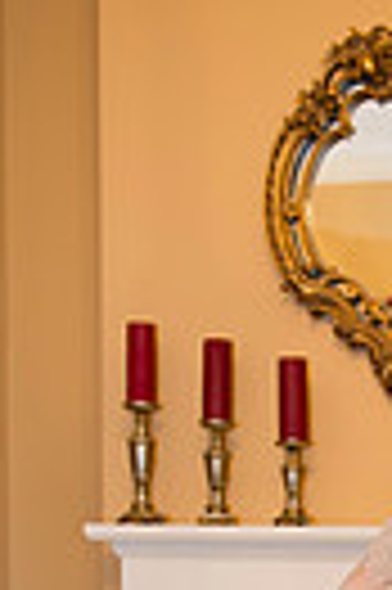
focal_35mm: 110
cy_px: 752
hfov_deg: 12.1
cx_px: 489
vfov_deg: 17.5
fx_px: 1801
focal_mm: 32
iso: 800
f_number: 3.2
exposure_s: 1/50
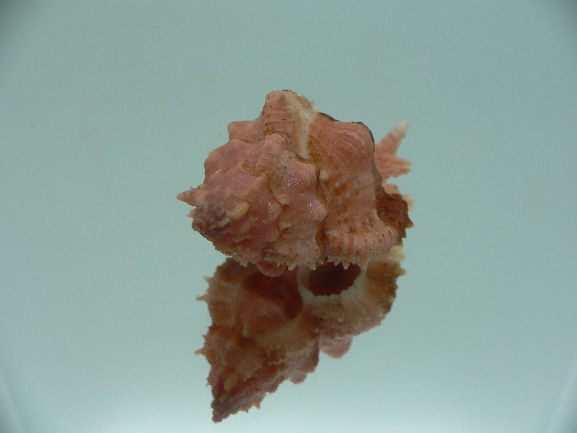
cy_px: 216
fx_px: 583
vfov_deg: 40.7
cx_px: 288
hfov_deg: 52.6
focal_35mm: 35
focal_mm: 4.6
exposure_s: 1/60
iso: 80
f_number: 2.8
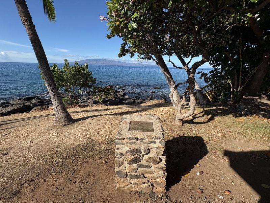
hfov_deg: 102.1
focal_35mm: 14
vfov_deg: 85.7
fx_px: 109
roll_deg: -1.2
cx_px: 135
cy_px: 102
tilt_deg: -17.7
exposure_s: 1/2028
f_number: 2.2
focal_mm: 2.22
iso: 50
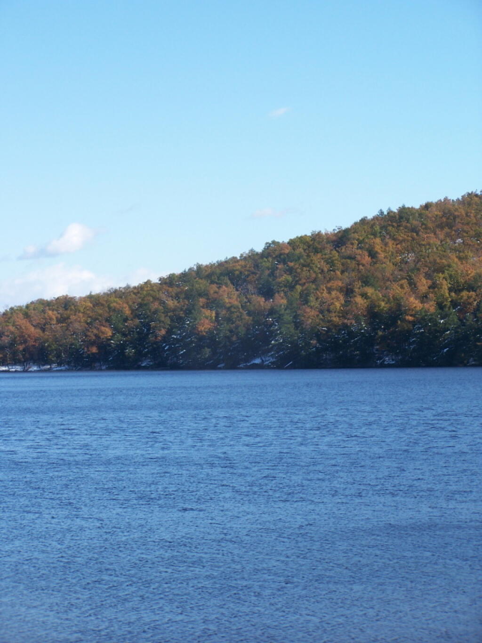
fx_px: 2172
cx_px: 241
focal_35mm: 117
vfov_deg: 16.8
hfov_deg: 12.7
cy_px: 322
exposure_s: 1/800
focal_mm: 19.4
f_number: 3.2
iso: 80
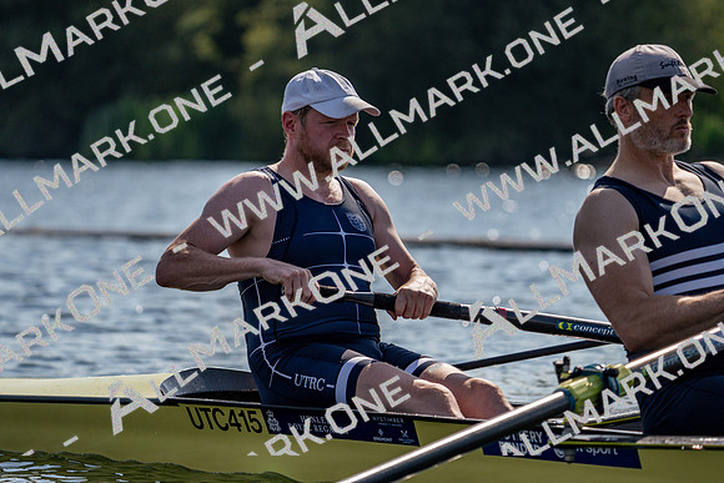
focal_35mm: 277
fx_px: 5572
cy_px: 242
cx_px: 362
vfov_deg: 5.0
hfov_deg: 7.4
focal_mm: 277
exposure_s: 1/1600
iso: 125
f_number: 5.6
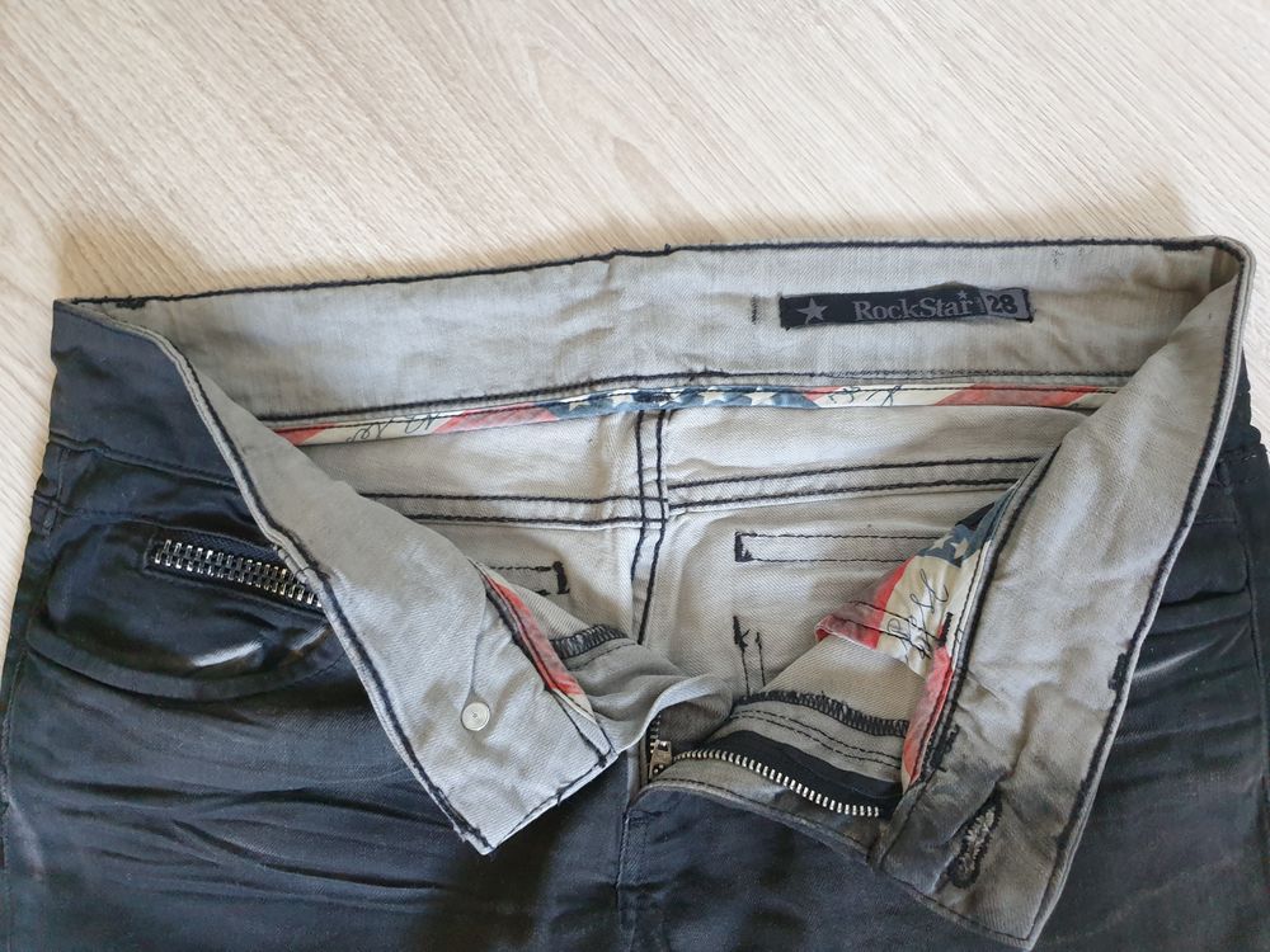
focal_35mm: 26
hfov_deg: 67.3
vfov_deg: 53.1
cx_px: 635
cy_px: 476
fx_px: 954
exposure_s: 1/23
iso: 250
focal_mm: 4.3
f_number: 1.5
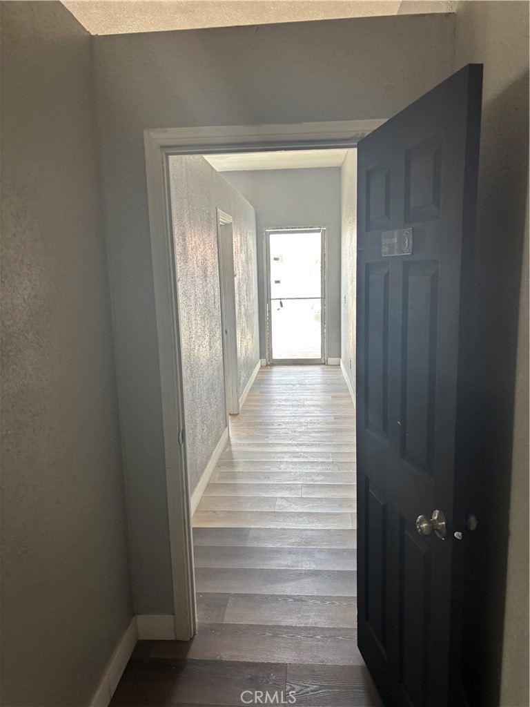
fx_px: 531
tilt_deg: -9.4
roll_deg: +1.9
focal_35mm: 26
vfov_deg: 67.3
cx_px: 265
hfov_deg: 53.1
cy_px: 354
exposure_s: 1/121
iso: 100
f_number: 1.6
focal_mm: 5.96
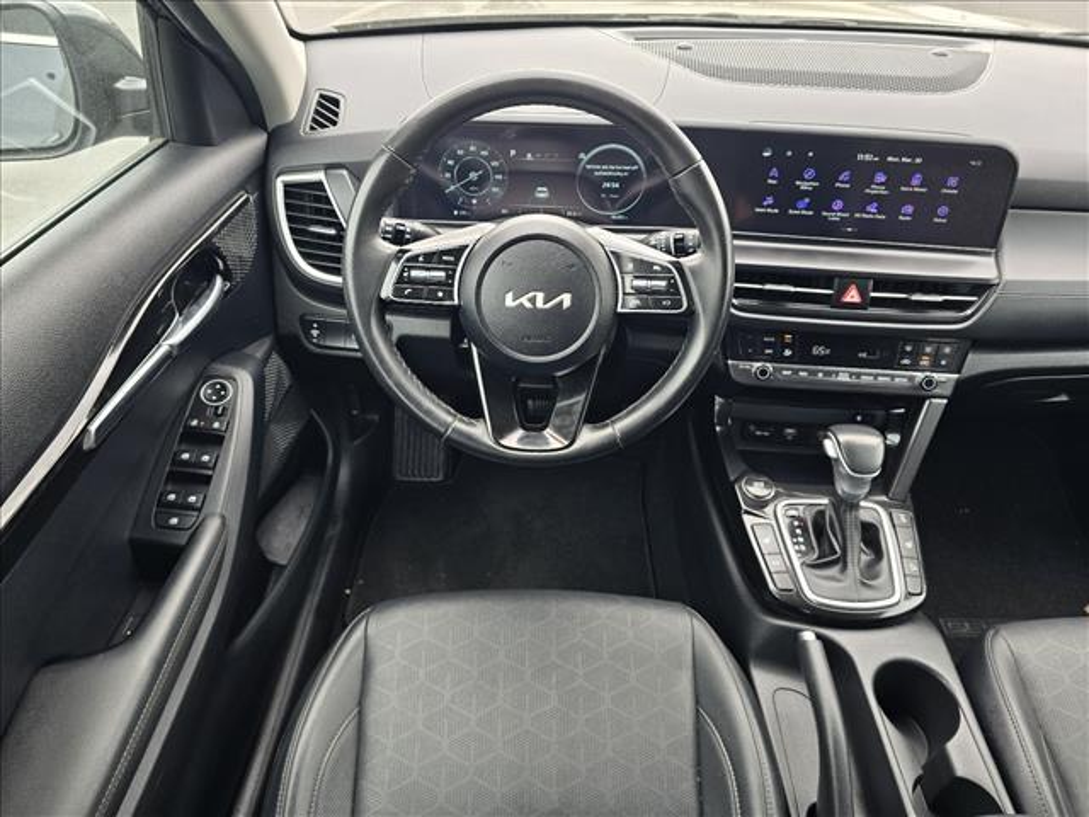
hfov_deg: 73.9
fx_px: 724
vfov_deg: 58.9
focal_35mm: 23
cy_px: 408
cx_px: 544
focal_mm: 6.3
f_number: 1.7
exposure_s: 1/182
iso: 64
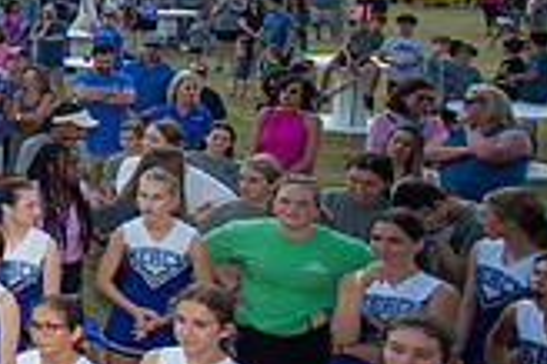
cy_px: 97
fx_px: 911
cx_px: -370
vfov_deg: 22.4
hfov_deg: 23.1
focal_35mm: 60
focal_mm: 17
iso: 100
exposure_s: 1/250
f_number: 4.5
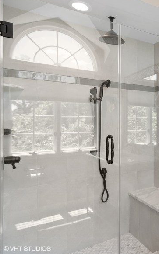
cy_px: 125
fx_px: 208
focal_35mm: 30
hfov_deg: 33.3
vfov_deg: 62.9
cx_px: 195
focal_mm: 19
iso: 400
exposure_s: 1/30
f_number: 8
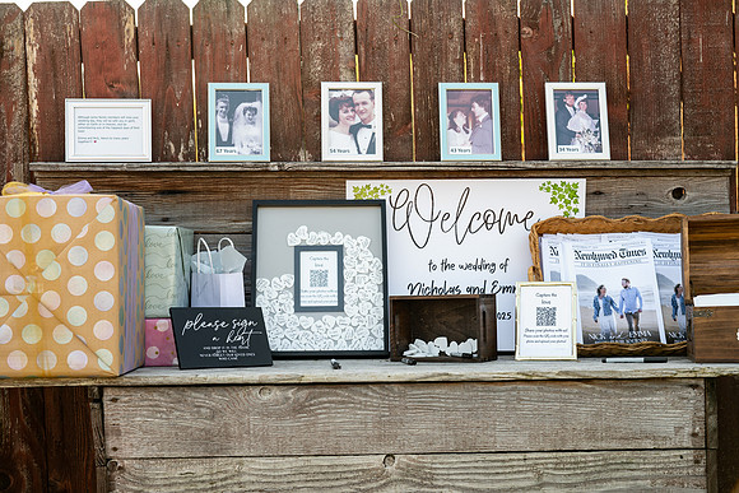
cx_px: 370
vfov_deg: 26.0
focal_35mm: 52
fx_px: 1067
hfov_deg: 38.2
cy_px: 246
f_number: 4
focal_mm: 51
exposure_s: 1/400
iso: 500
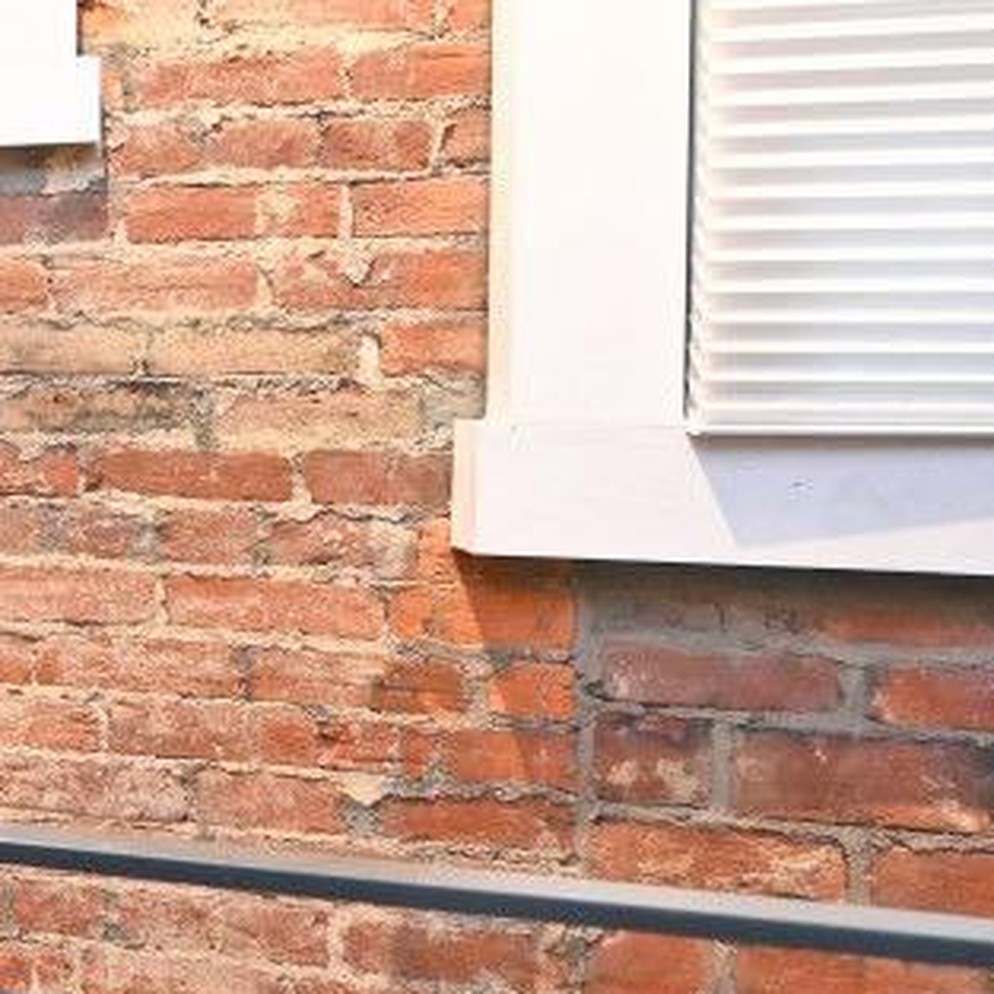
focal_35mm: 57
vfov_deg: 29.9
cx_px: -1150
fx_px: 1852
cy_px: 362
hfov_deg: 17.3
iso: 1800
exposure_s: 1/60
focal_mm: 14
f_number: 4
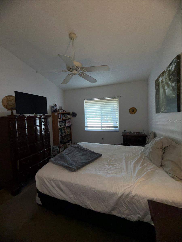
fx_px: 98
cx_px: 91
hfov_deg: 85.7
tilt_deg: -3.8
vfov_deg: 102.1
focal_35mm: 14
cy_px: 121
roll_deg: +1.4
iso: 50
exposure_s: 1/120
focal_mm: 2.22
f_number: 2.2
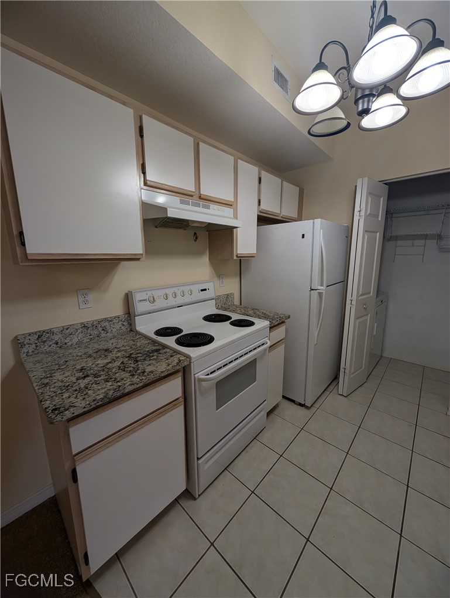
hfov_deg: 94.7
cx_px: 225
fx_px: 207
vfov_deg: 110.4
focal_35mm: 12
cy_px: 299
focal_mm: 2.02
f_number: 1.7
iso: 50
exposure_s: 1/120
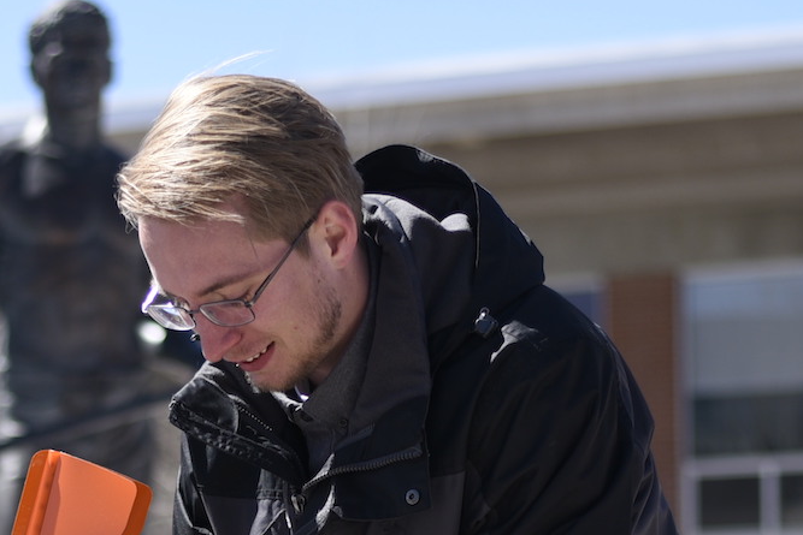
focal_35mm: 177
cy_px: 935
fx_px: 3949
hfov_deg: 11.6
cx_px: 276
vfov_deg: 7.5
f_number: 2.2
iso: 100
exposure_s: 1/2000
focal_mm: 50
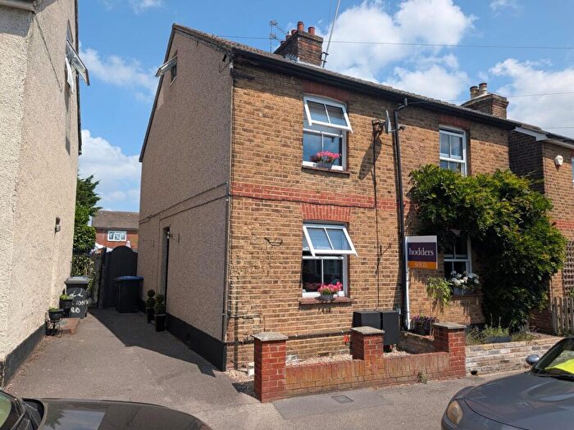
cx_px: 287
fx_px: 398
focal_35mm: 24
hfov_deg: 71.6
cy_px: 215
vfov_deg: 56.8
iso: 32
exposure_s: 1/1825
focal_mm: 4.53
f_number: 1.7
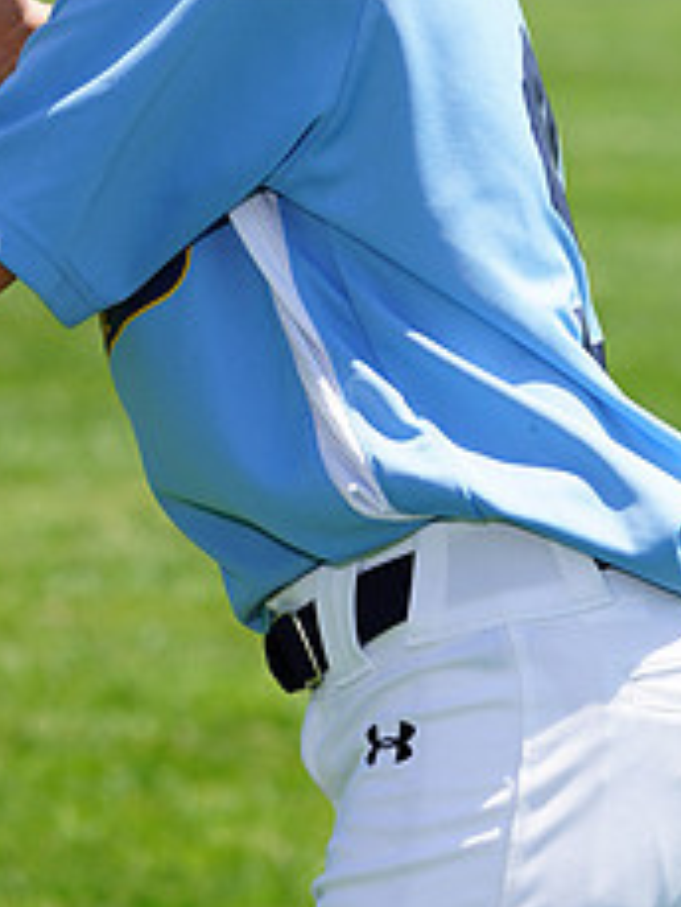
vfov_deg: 3.9
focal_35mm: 501
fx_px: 13129
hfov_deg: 3.0
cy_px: -143
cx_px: 170
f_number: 9
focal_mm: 206
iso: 100
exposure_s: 1/160
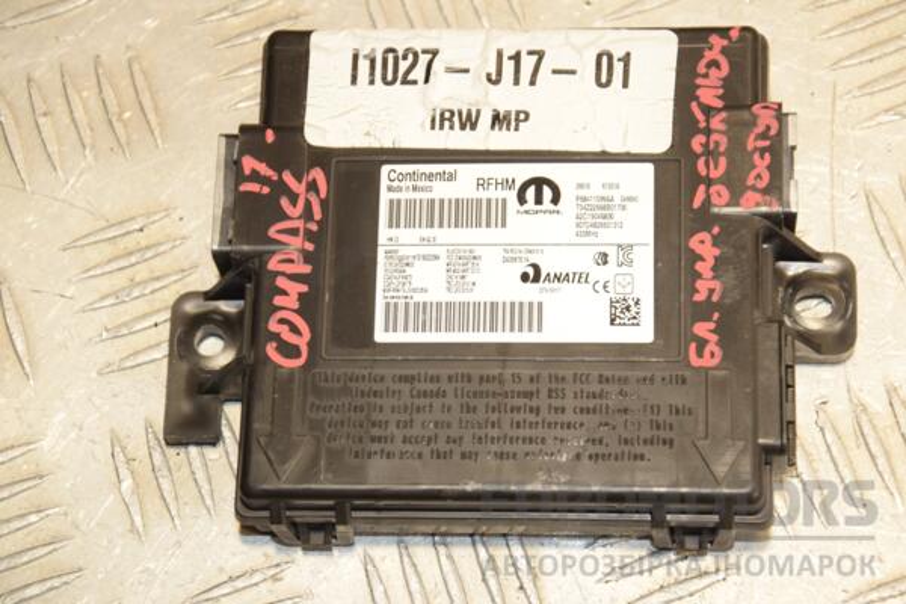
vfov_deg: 13.0
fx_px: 2642
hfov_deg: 19.5
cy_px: 302
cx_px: 453
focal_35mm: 105
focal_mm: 70
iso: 800
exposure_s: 1/200
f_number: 6.3
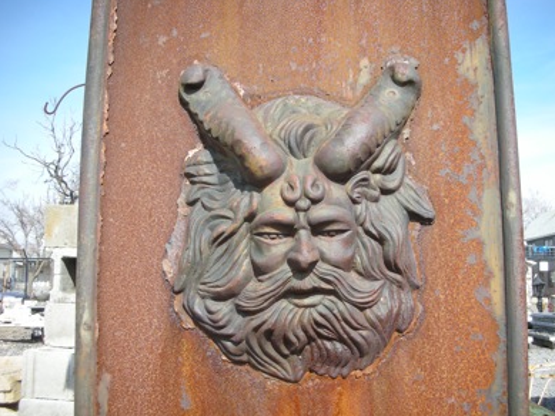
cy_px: 207
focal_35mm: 36
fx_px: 577
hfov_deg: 51.3
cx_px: 280
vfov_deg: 39.7
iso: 50
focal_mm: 5.8
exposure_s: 1/326
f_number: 2.8
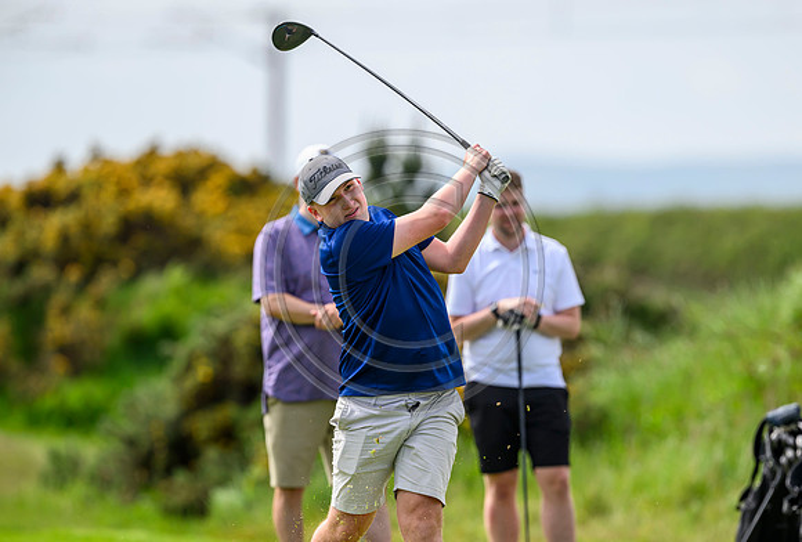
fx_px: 9869
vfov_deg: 3.1
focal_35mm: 441
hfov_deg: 4.7
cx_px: 444
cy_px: 296
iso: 500
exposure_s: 1/2500
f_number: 4
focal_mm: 400
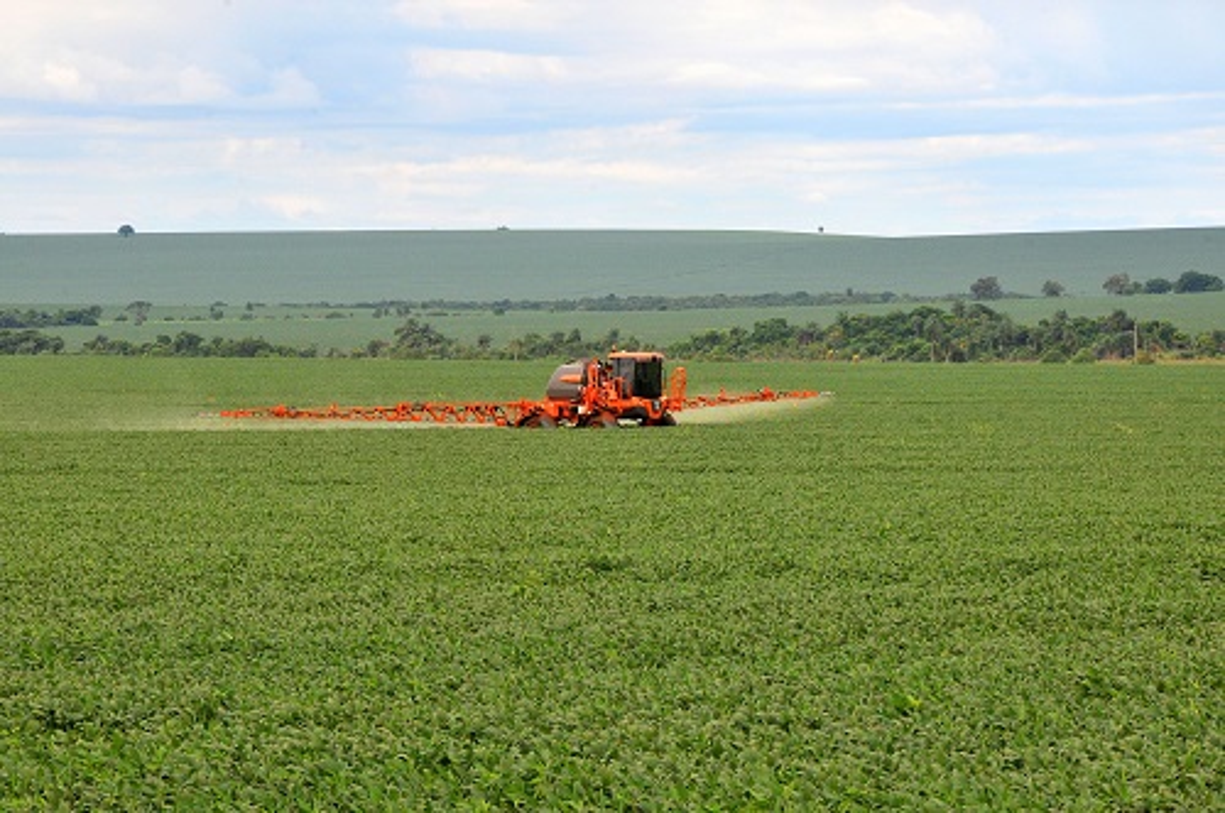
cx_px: 612
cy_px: 406
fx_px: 6882
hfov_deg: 10.2
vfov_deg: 6.8
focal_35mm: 202
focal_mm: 135
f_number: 18
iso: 500
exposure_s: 1/250
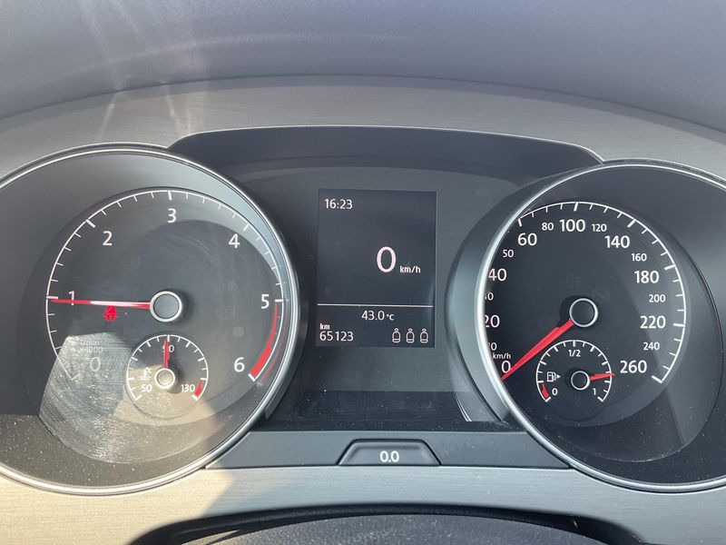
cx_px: 363
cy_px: 272
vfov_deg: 48.2
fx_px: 608
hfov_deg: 61.7
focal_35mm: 29
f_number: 1.8
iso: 64
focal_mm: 3
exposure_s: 1/113
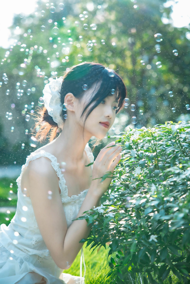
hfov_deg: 20.3
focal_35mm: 67
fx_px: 530
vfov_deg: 30.1
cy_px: 142
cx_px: 95
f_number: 2.8
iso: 200
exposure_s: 1/200
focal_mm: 67
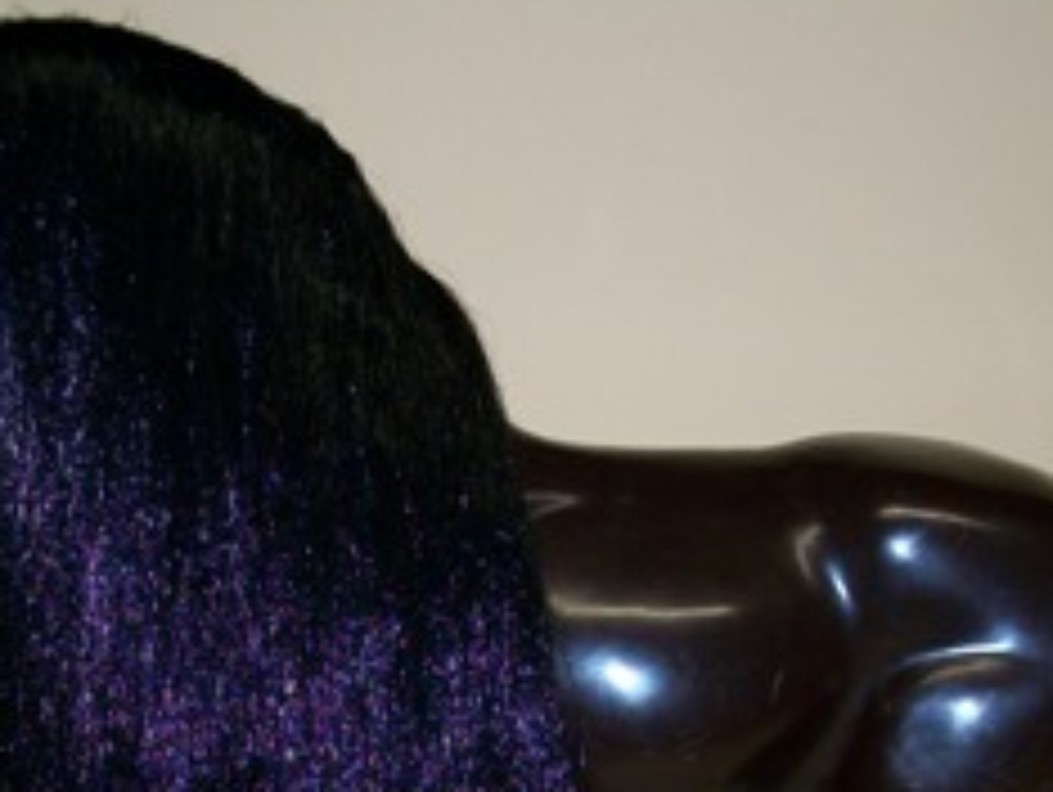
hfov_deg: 29.8
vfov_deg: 22.1
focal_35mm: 65
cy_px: 724
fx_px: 1979
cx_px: 531
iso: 120
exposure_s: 1/60
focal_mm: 5.7
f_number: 2.8
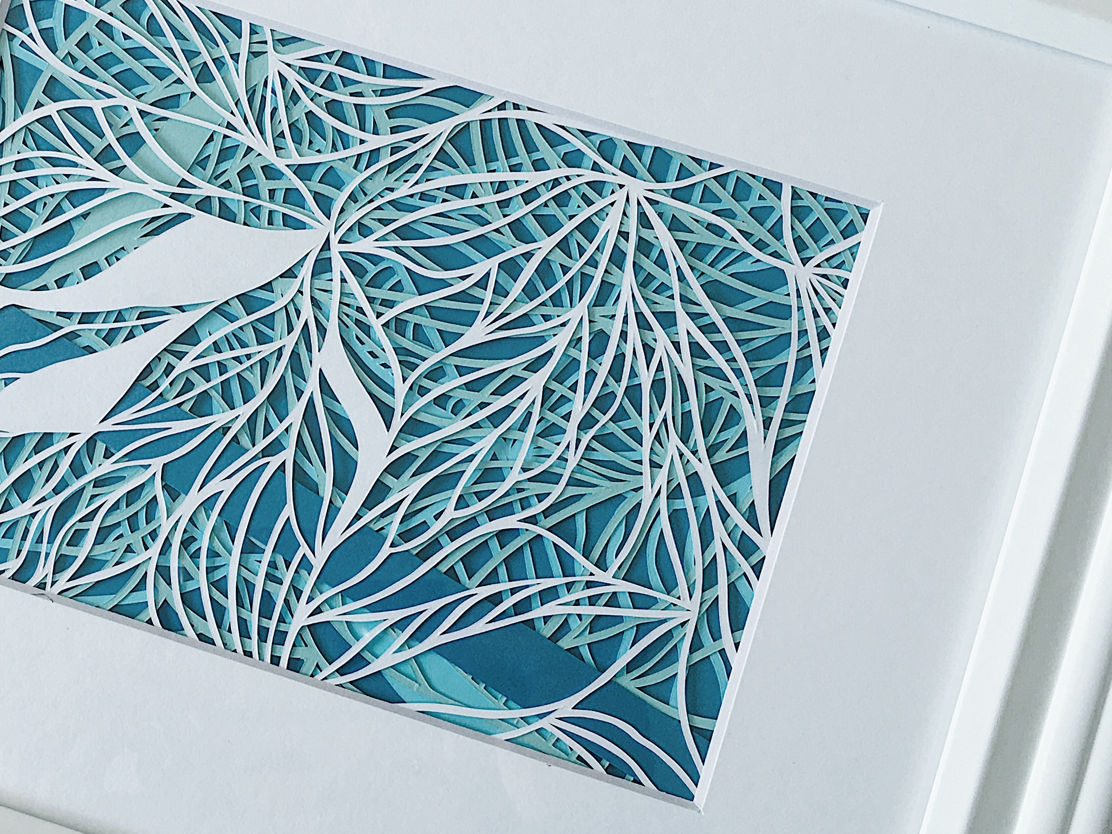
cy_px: 435
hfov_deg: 35.1
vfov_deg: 28.0
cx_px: 158
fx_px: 1670
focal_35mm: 52
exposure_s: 1/120
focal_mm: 4.15
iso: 32
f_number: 2.2
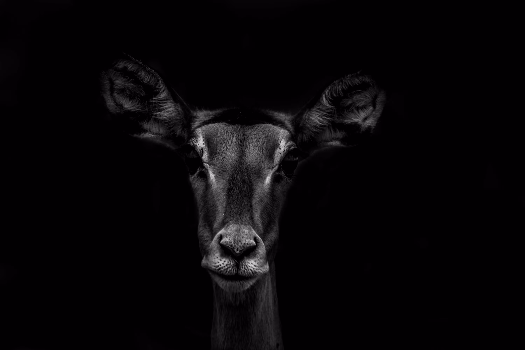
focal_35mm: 450
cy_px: 175
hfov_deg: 4.6
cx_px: 262
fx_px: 6562
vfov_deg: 3.1
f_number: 6.3
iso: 180
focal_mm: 300
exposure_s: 1/250
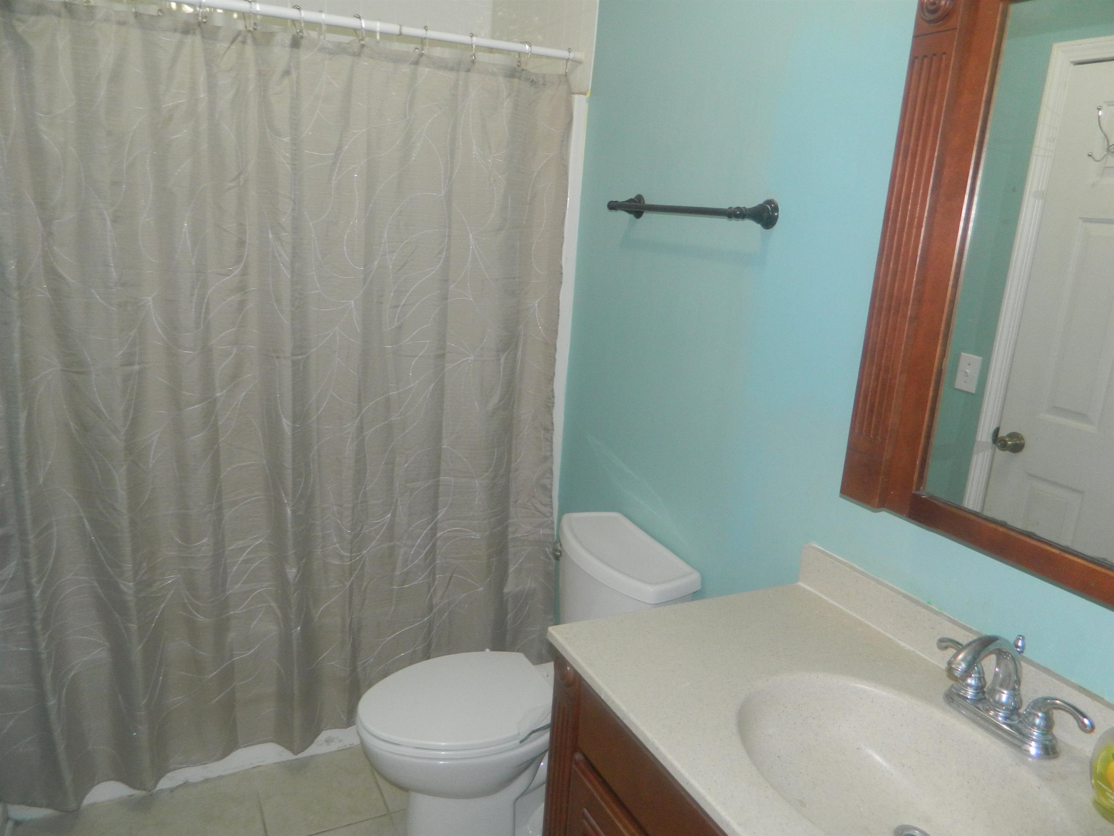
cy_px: 418
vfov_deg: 54.9
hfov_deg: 69.4
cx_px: 557
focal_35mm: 25
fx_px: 805
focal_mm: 4.5
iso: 200
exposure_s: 1/30
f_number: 3.1
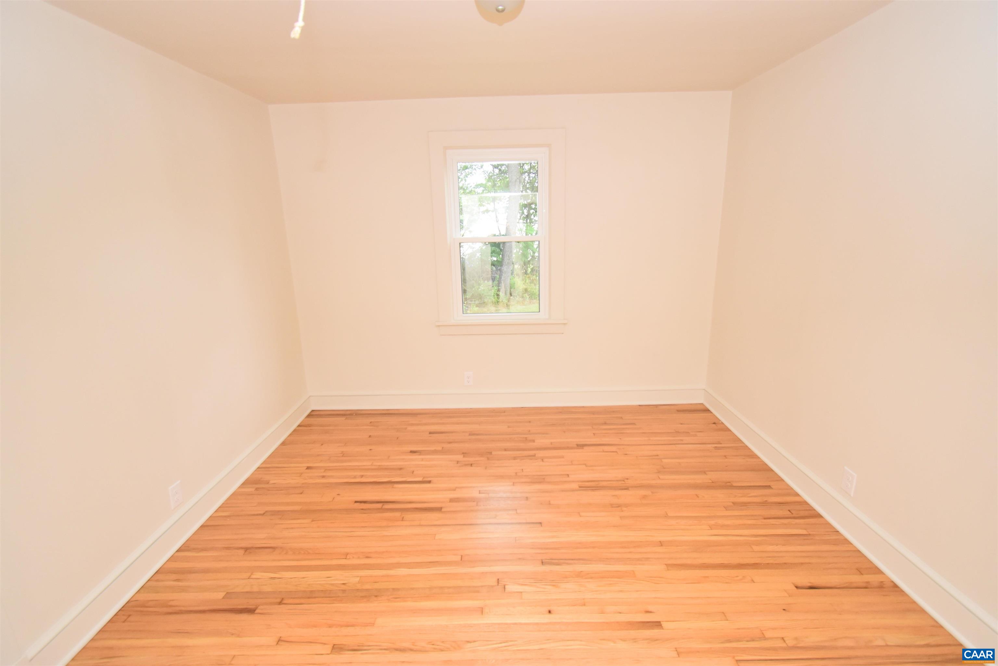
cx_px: 499
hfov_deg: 100.4
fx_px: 416
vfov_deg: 77.3
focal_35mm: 15
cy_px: 333
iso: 1600
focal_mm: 10
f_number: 4.5
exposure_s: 1/125
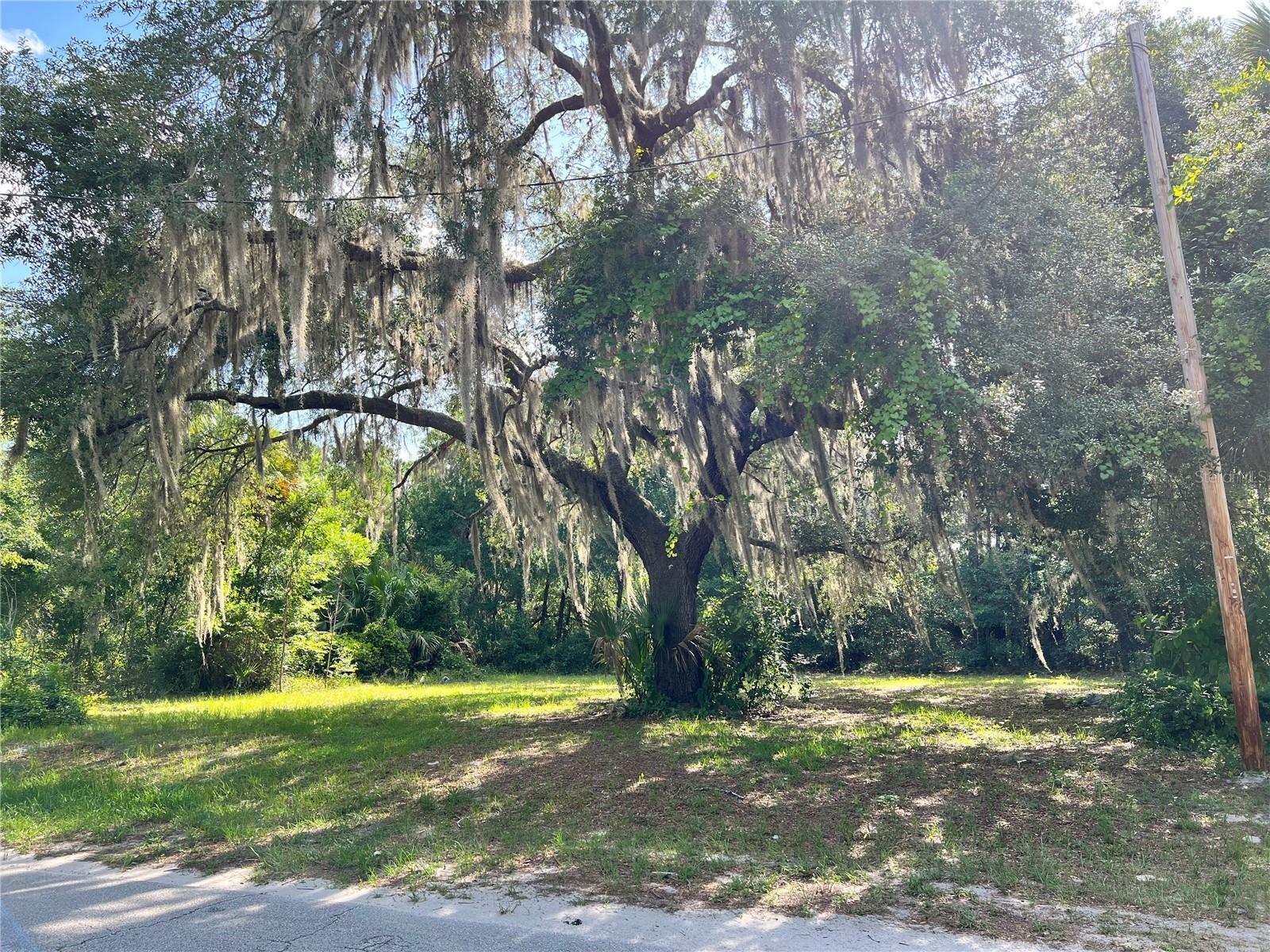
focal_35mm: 26
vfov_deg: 53.1
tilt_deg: +9.3
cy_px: 476
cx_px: 635
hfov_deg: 67.3
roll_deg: +0.0
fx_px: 954
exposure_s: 1/880
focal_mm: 5.7
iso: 50
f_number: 1.5
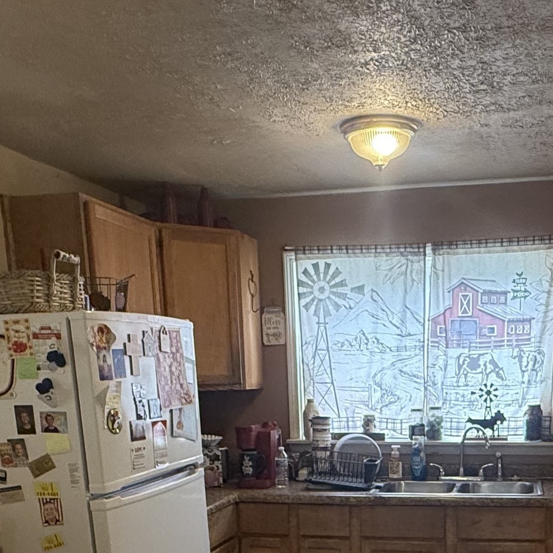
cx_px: 377
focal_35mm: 43
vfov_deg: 35.6
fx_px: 777
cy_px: 548
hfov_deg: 38.6
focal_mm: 2.22
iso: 400
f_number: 2.2
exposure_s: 1/120
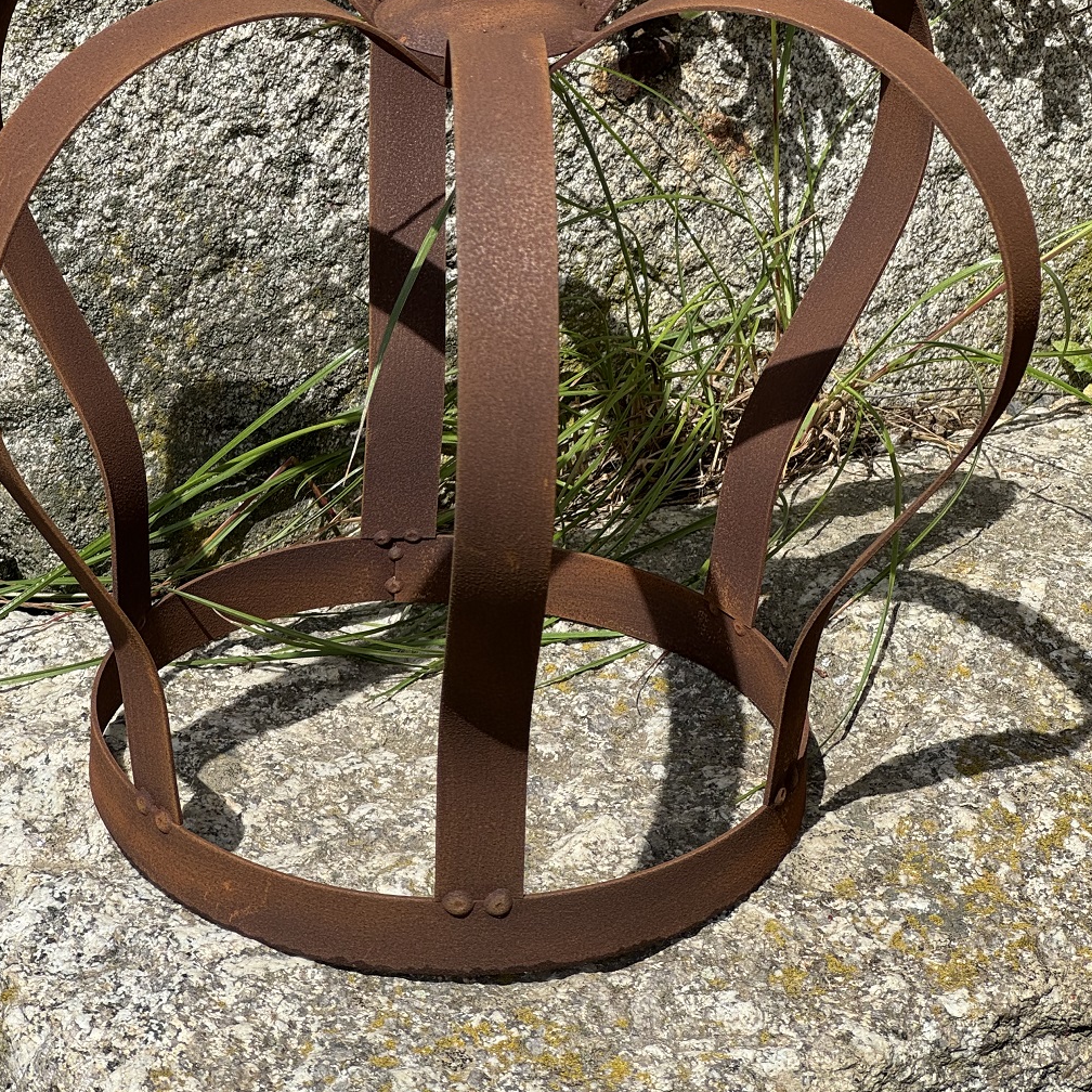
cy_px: 282
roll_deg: +1.3
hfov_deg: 16.1
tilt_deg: -20.3
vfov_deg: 16.1
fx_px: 3855
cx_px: 488
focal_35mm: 108
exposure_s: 1/690
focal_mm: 9
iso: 25
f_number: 2.8
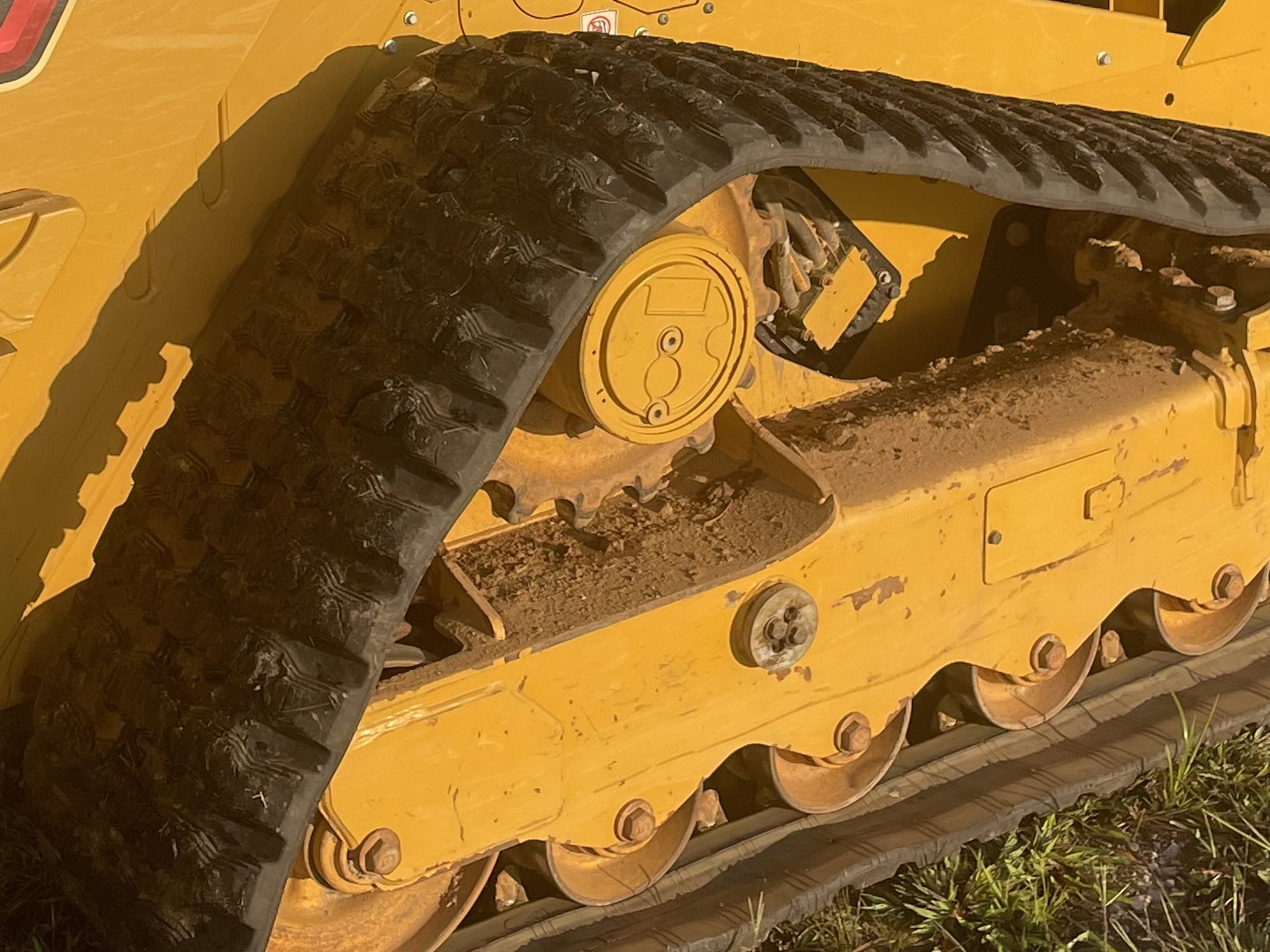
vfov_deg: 19.4
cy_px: -74
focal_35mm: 73
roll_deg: +0.4
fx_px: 2678
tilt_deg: -13.8
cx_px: 501
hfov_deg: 26.6
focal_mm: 4.2
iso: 32
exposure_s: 1/2451
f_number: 1.6
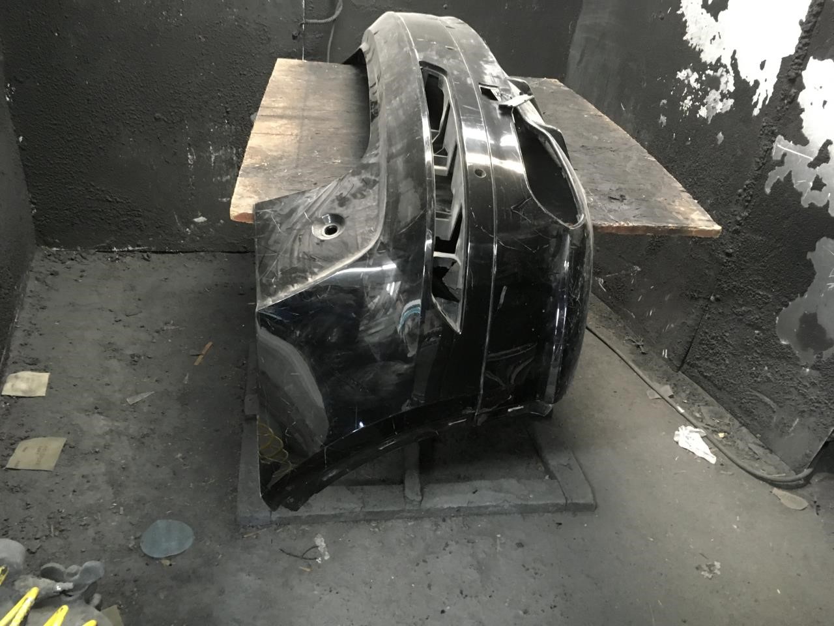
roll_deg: -6.0
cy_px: 313
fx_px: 699
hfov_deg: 61.7
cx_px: 417
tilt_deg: -29.5
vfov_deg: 48.2
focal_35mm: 29
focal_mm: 4.15
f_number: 2.2
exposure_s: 1/15
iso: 400
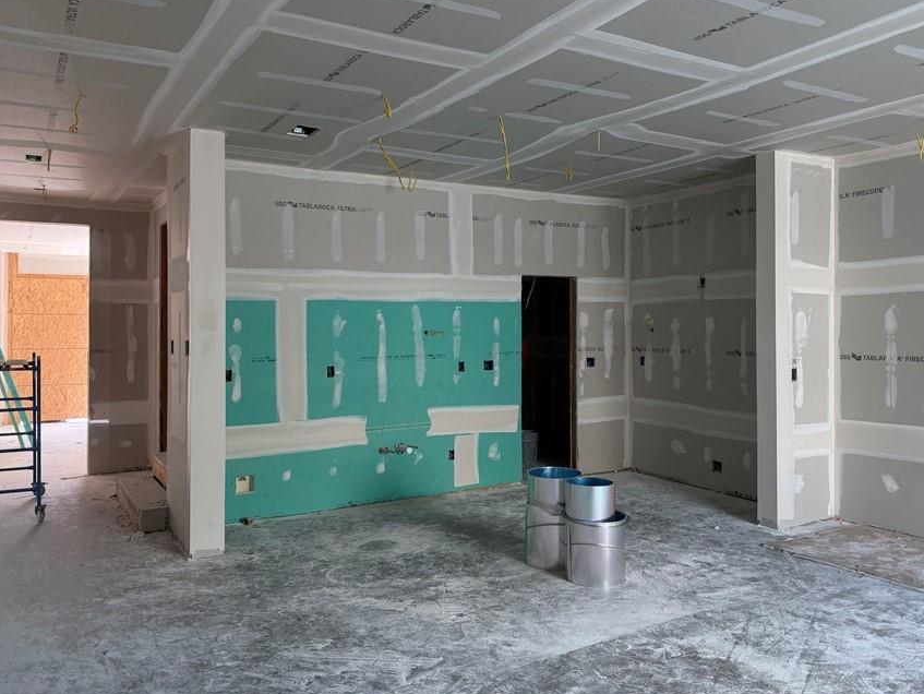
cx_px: 470
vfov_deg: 48.2
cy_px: 325
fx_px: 774
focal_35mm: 29
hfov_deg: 61.6
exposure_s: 1/121
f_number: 1.78
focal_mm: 6.76
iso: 160
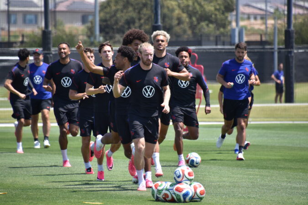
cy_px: 102
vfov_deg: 3.1
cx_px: 154
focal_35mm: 450
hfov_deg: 4.6
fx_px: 3850
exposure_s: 1/1000
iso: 450
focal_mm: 300
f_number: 6.3
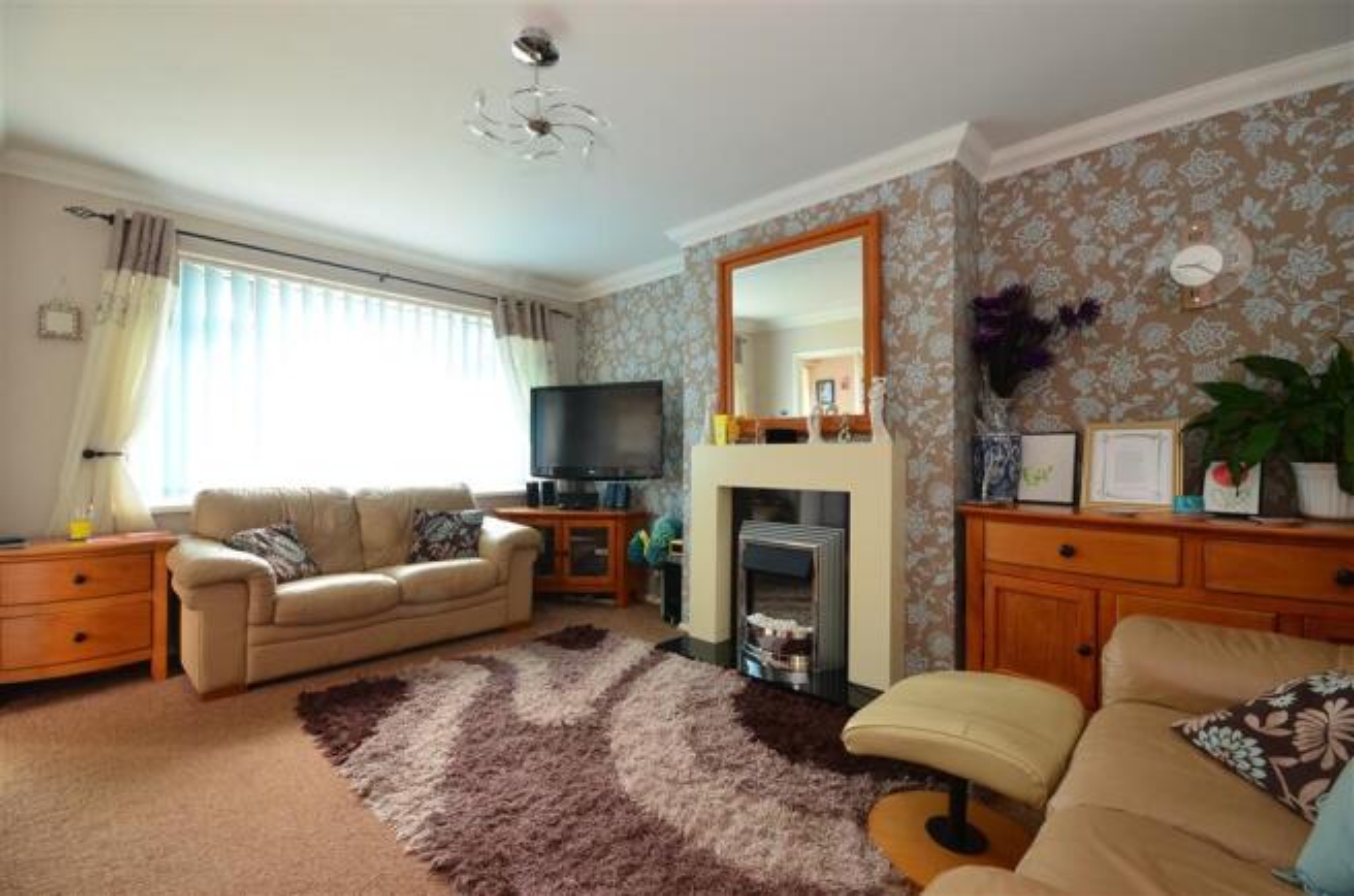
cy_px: 448
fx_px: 563
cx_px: 677
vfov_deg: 77.0
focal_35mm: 15
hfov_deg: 100.5
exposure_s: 1/1.6
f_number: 11
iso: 250
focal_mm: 10
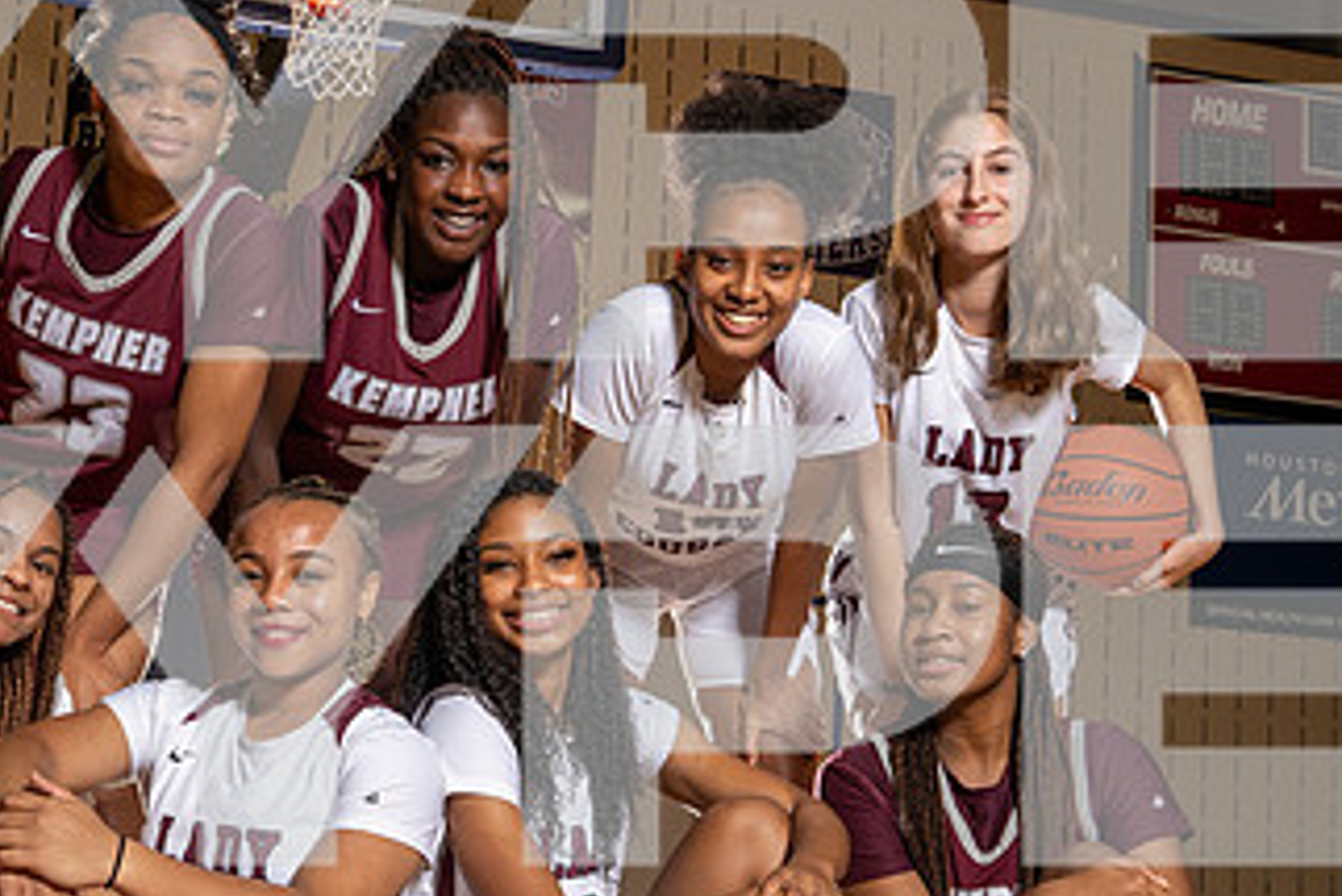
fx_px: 2014
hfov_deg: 36.5
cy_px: 648
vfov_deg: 24.9
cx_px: 442
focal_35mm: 54
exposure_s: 1/250
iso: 640
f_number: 8
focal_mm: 30
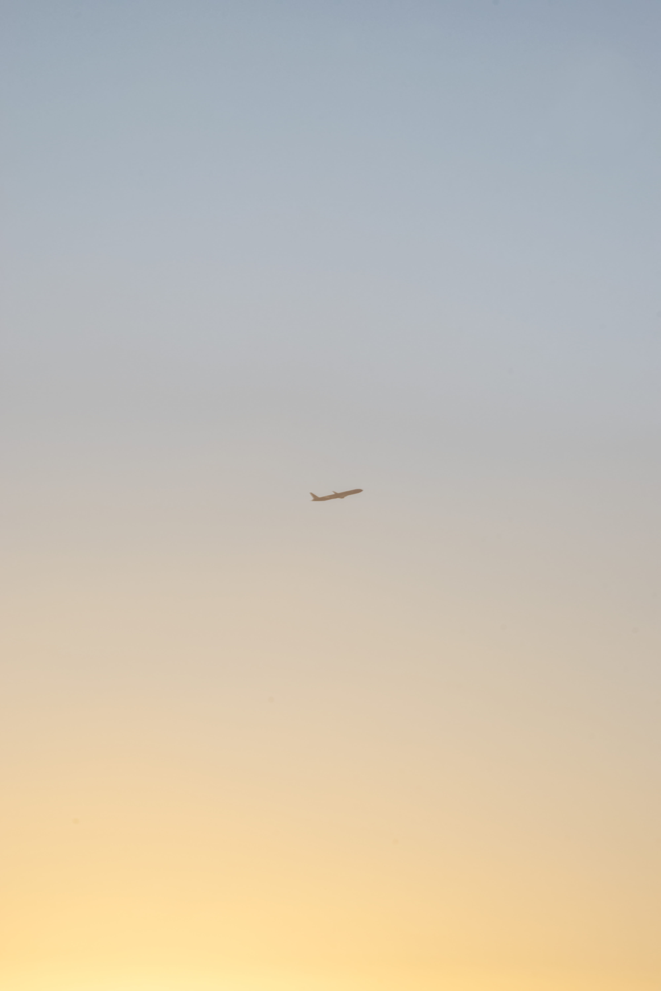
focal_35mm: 158
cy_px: 496
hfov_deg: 8.7
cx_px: 330
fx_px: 4337
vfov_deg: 13.0
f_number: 22
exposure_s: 1/200
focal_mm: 105
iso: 400
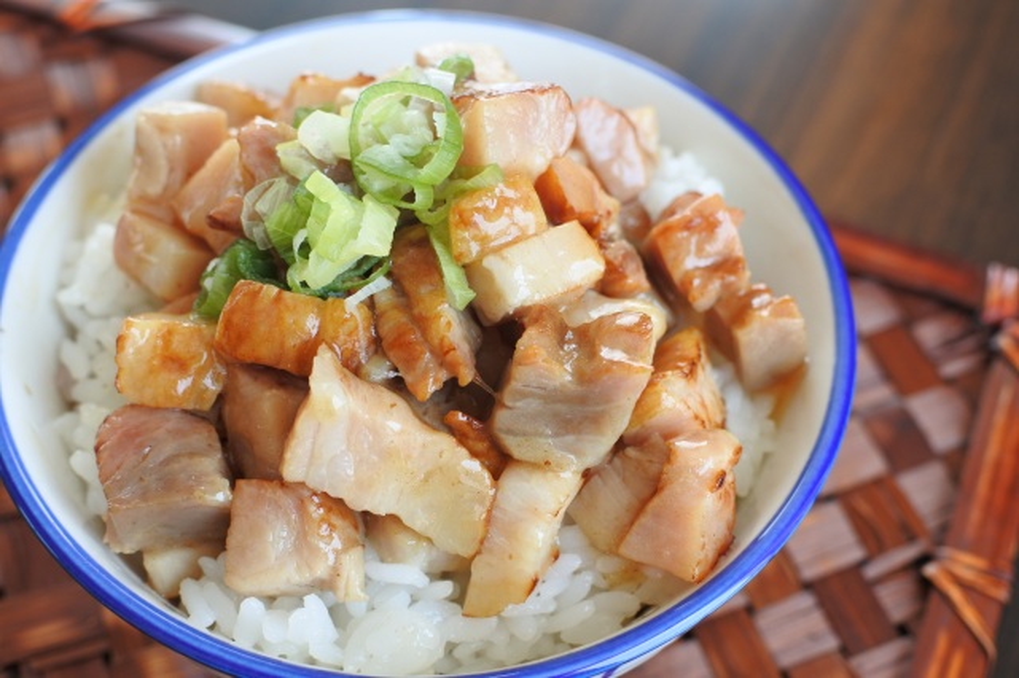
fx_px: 1386
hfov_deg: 40.4
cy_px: 339
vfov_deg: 27.5
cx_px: 510
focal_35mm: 49
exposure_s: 1/60
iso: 160
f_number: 4
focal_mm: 18.5
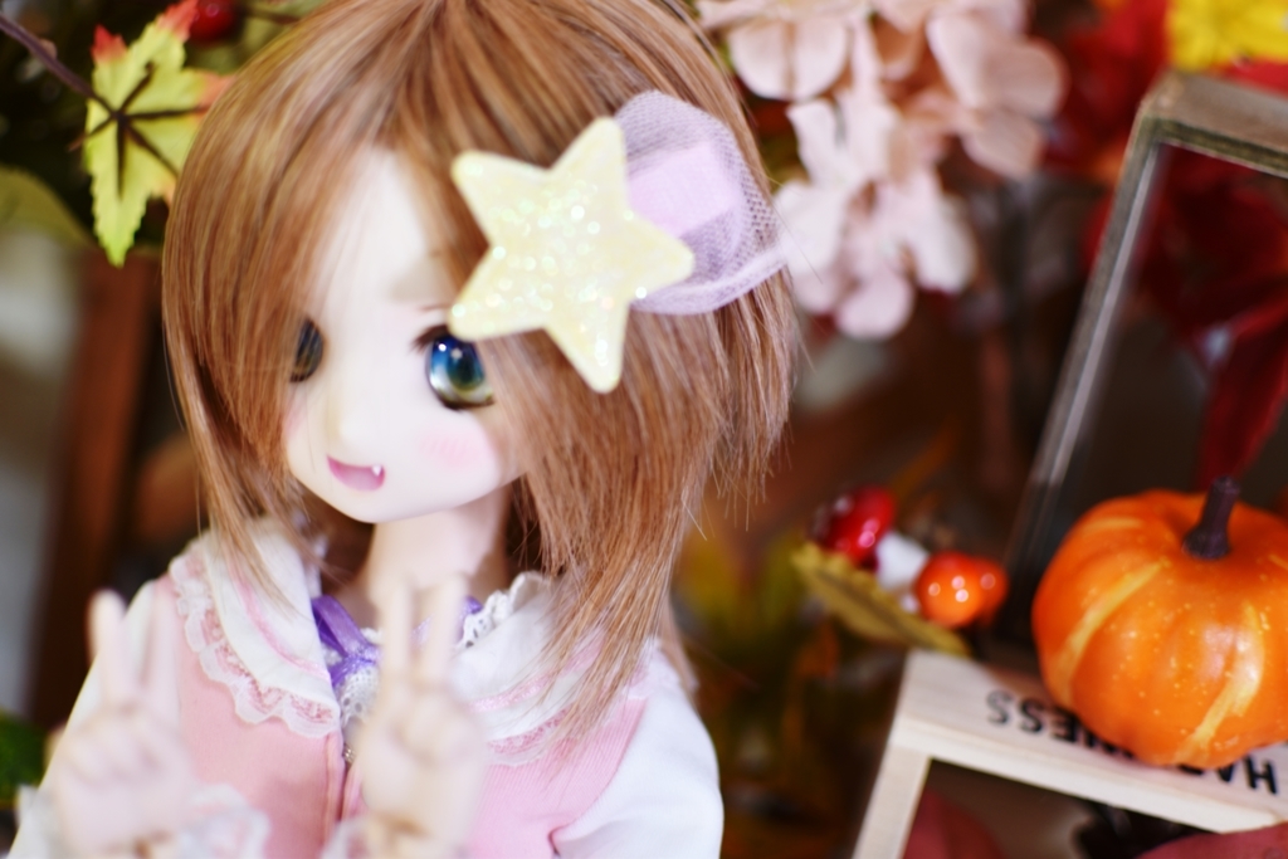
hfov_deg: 37.8
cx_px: 644
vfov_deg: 25.8
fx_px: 1878
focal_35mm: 52
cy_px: 430
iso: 100
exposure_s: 1/30
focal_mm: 35
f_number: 1.8
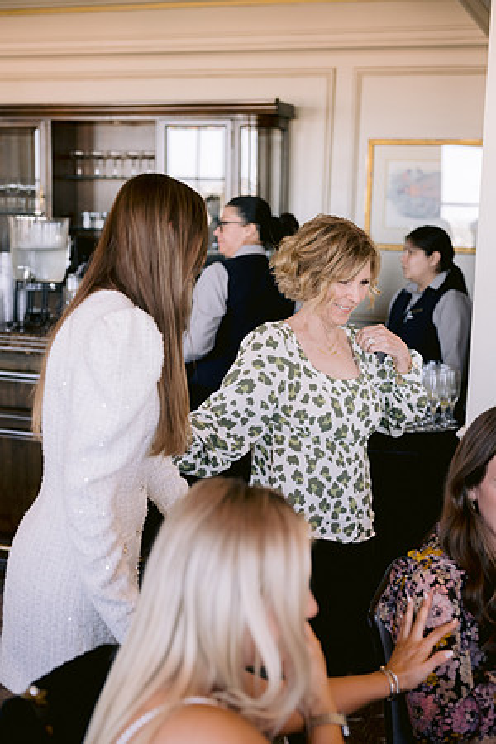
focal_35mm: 50
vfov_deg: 39.6
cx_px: 248
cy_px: 372
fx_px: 1033
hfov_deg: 27.0
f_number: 3.2
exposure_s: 1/250
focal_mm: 50
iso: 800
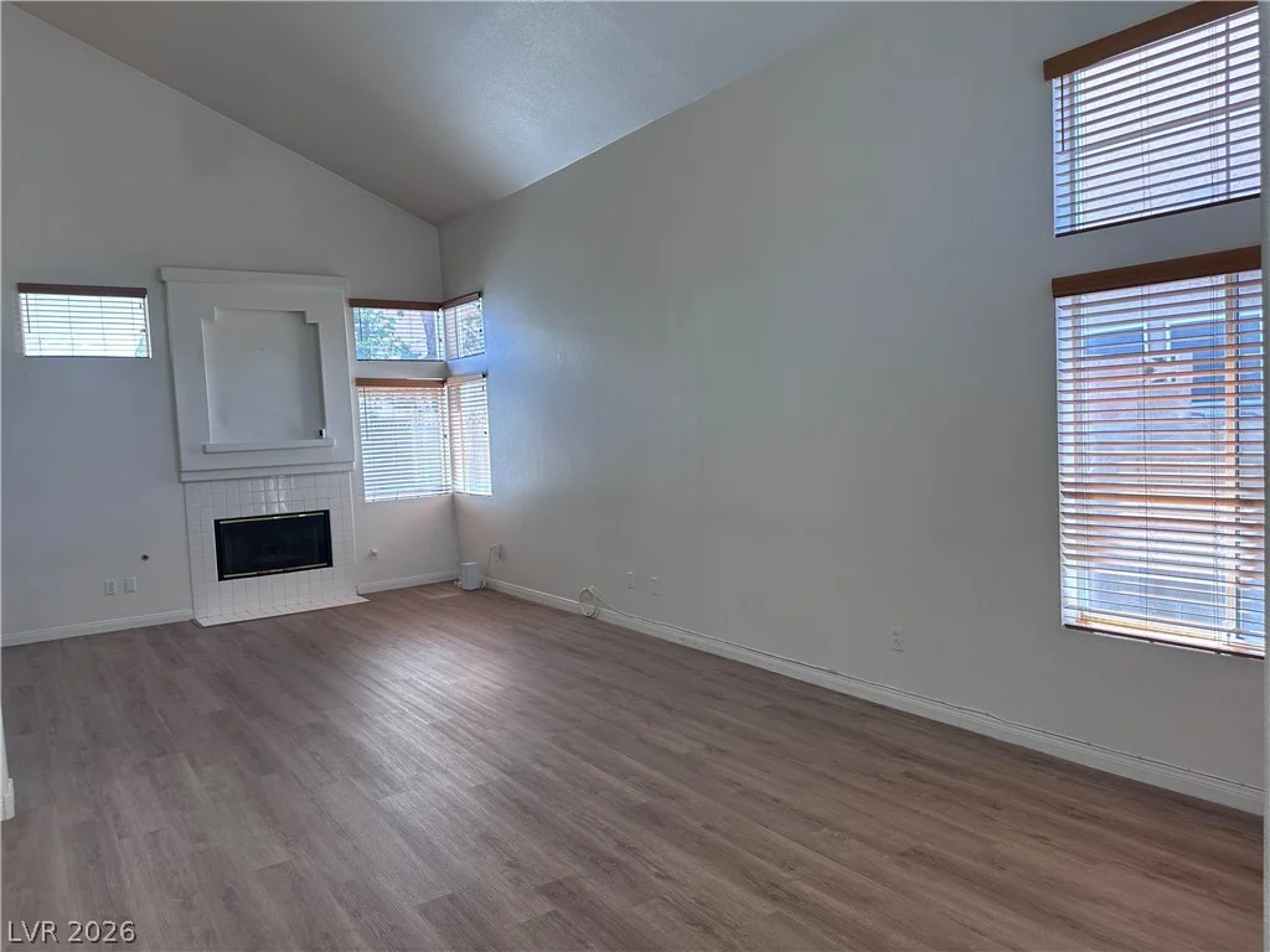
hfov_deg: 71.6
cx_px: 635
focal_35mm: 24
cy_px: 476
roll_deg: +2.5
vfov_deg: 56.8
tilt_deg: -2.7
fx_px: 881
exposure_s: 1/154
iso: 80
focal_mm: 6.86
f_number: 1.78
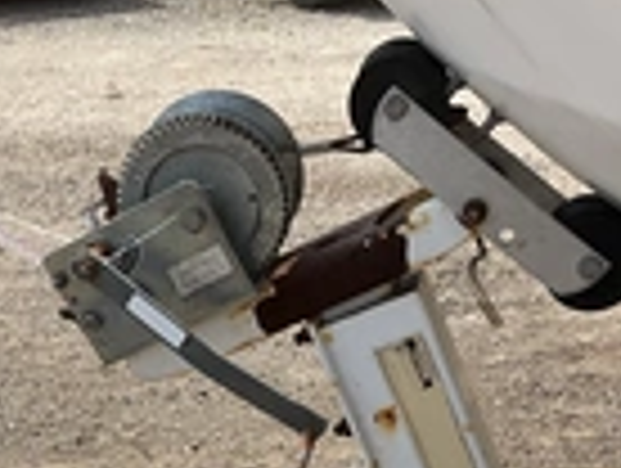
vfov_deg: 16.8
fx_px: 1510
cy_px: 576
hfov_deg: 23.0
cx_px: 162
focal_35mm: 84
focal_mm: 3
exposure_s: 1/1451
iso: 25
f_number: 1.8
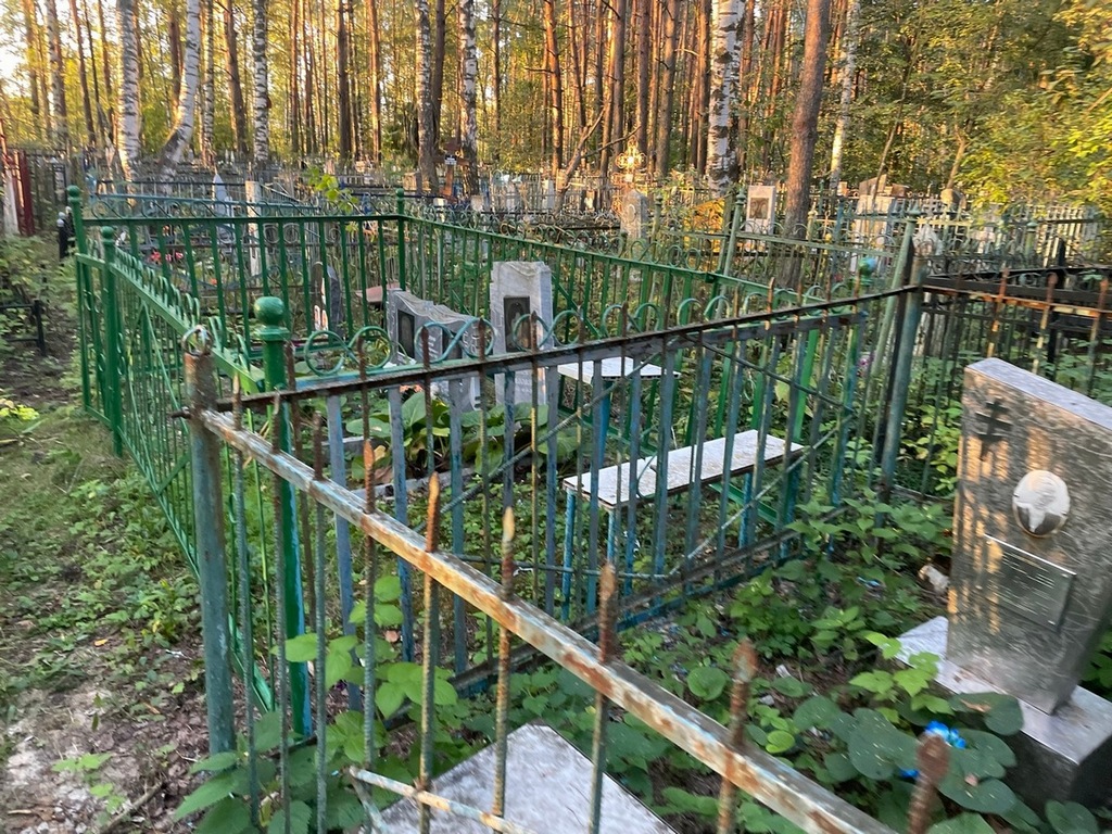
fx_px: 835
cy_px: 417
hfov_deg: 67.3
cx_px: 556
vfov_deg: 53.1
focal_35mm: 26
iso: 200
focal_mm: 4.2
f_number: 1.6
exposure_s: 1/60
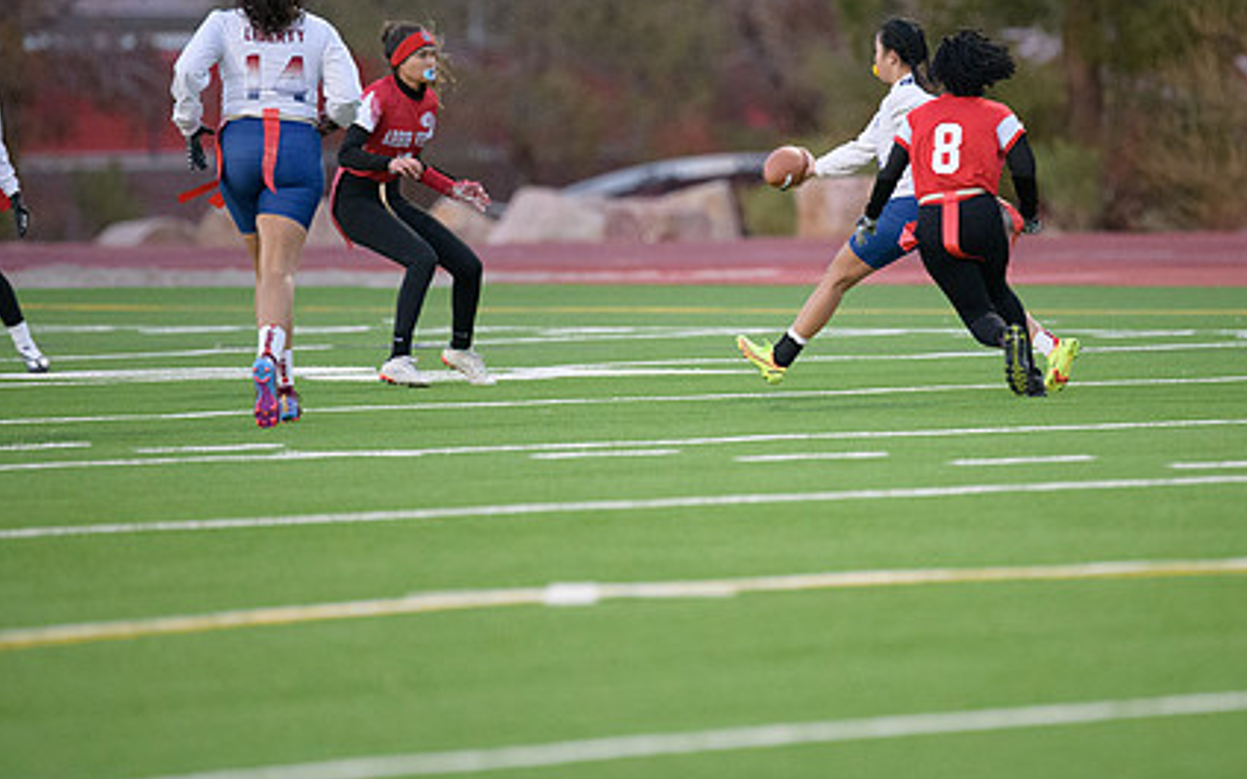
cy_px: 248
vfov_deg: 3.1
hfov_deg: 5.0
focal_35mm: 418
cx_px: 756
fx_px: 14206
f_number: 2.8
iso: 7200
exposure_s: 1/3200
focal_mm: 300
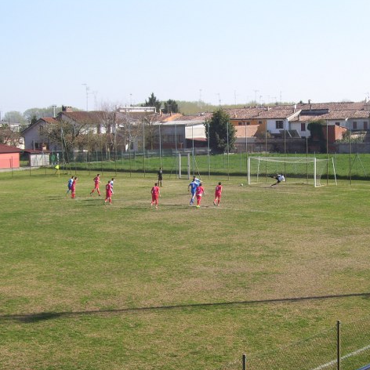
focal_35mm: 67
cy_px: 187
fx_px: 810
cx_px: 212
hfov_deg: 25.7
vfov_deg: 25.7
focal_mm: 9.4
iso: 80
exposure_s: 1/320
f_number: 5.6
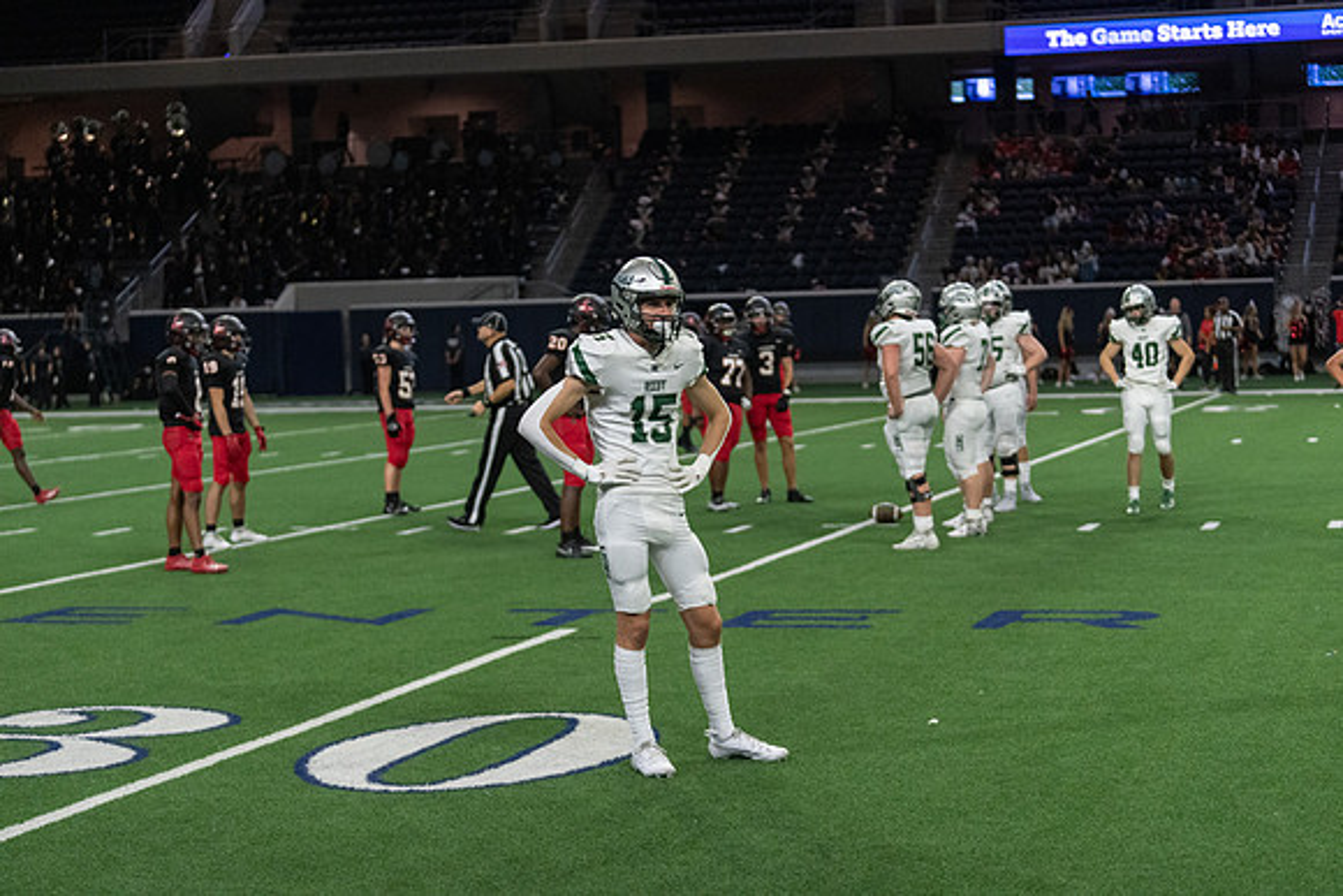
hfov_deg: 28.8
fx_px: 2612
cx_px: 672
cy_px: 448
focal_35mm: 70
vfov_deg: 19.5
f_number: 2.8
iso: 4000
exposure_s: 1/1250
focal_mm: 70
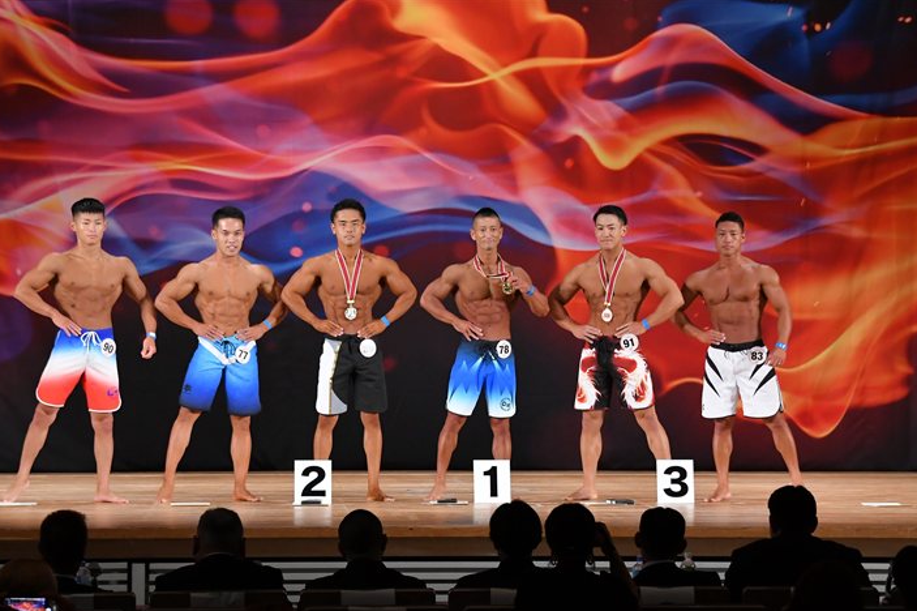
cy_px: 336
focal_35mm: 140
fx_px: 3564
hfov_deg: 14.7
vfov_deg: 9.8
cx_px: 474
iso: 3200
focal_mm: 85
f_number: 5.6
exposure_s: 1/400
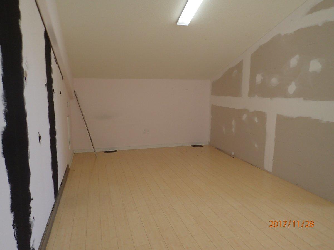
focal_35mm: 25
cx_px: 167
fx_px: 241
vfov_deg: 54.9
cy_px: 125
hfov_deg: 69.4
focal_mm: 4.5
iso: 200
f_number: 2
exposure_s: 1/60
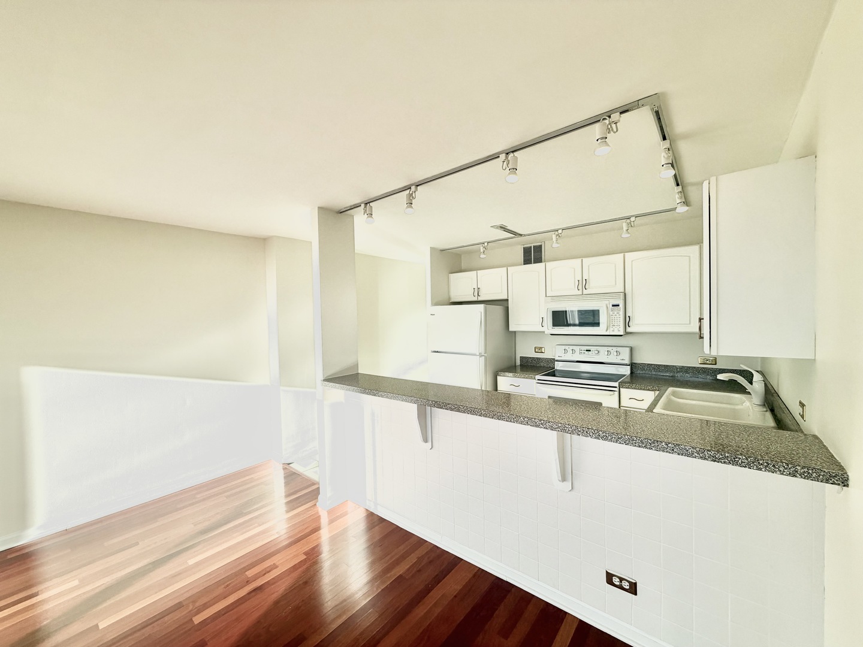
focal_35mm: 14
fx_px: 349
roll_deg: +1.3
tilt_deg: -1.7
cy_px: 324
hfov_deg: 102.1
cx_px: 432
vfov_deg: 85.7
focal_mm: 2.22
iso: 64
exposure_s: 1/502
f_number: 2.2
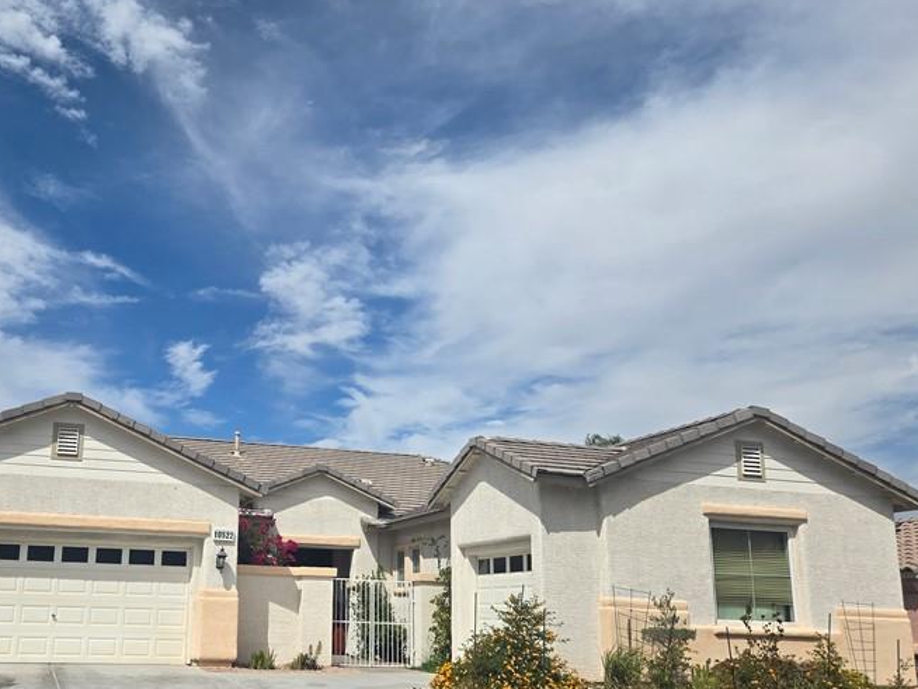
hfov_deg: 50.1
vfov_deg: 39.6
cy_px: 400
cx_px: 282
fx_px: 955
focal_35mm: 36
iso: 25
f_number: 1.8
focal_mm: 5.4
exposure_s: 1/3707
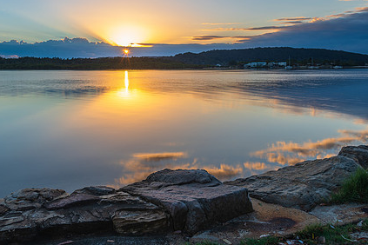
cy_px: 79
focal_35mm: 37
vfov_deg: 35.6
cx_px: 144
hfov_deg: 51.5
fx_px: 378
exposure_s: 1/1.67
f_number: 8
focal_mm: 27
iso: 40
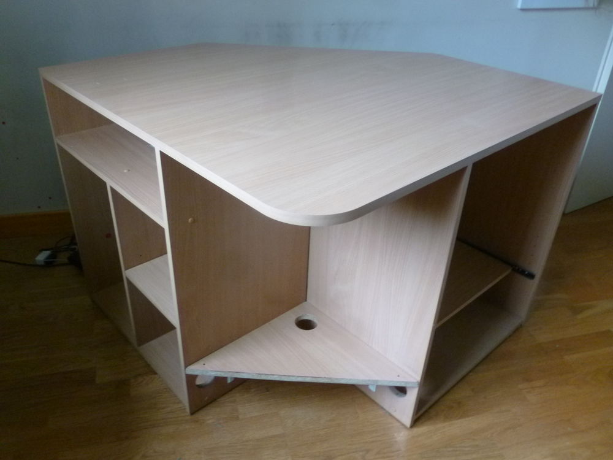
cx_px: 306
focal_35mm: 28
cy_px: 230
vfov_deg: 49.7
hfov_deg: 63.4
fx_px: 496
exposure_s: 1/20
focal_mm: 5
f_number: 3.3
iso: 400
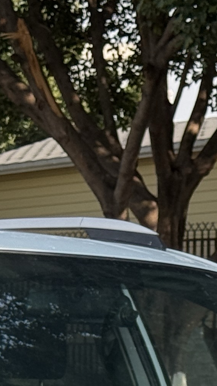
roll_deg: -0.2
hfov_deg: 5.8
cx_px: 119
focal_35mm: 209
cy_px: 569
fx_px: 2140
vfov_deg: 10.0
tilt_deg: -4.5
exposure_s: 1/1575
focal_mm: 6.76
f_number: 1.78
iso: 64
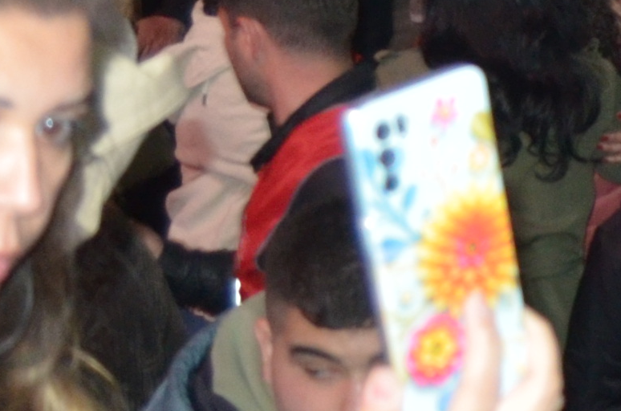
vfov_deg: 7.8
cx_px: 1442
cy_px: -222
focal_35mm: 172
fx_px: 2960
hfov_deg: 10.5
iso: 800
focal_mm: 18
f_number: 3.5
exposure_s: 1/60
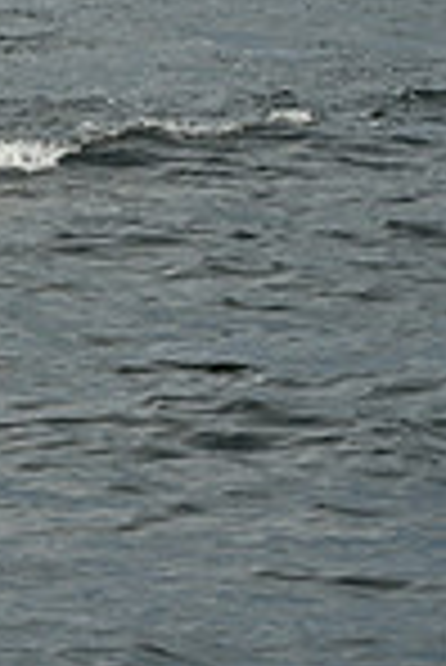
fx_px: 7267
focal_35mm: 392
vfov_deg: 5.2
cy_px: -196
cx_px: -856
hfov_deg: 3.4
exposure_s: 1/800
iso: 250
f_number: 11
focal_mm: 100
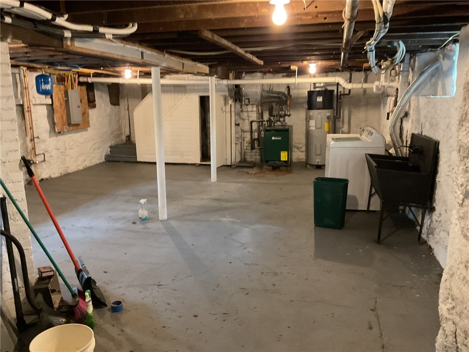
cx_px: 234
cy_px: 176
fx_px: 393
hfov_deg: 61.7
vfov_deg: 48.2
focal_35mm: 29
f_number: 1.8
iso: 500
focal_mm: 3
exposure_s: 1/30
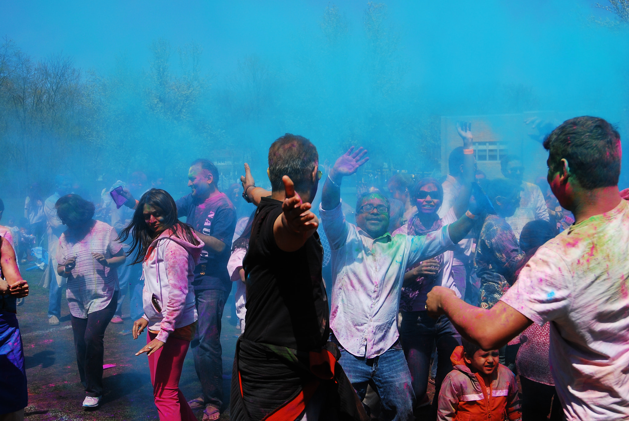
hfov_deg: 44.9
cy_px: 210
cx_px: 314
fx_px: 761
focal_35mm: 44
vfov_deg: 30.9
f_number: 4.5
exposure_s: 1/1250
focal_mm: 29
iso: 125
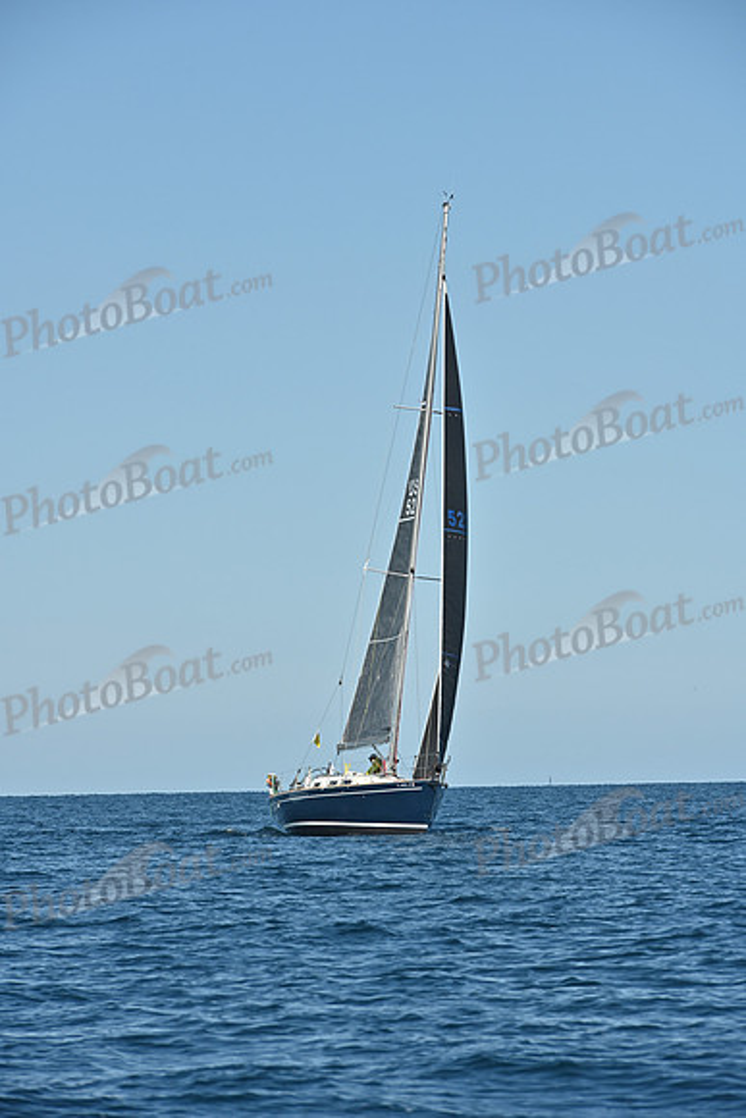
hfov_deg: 6.9
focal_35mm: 200
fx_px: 6212
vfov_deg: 10.3
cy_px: 559
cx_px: 373
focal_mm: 200
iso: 320
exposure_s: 1/1000
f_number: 10
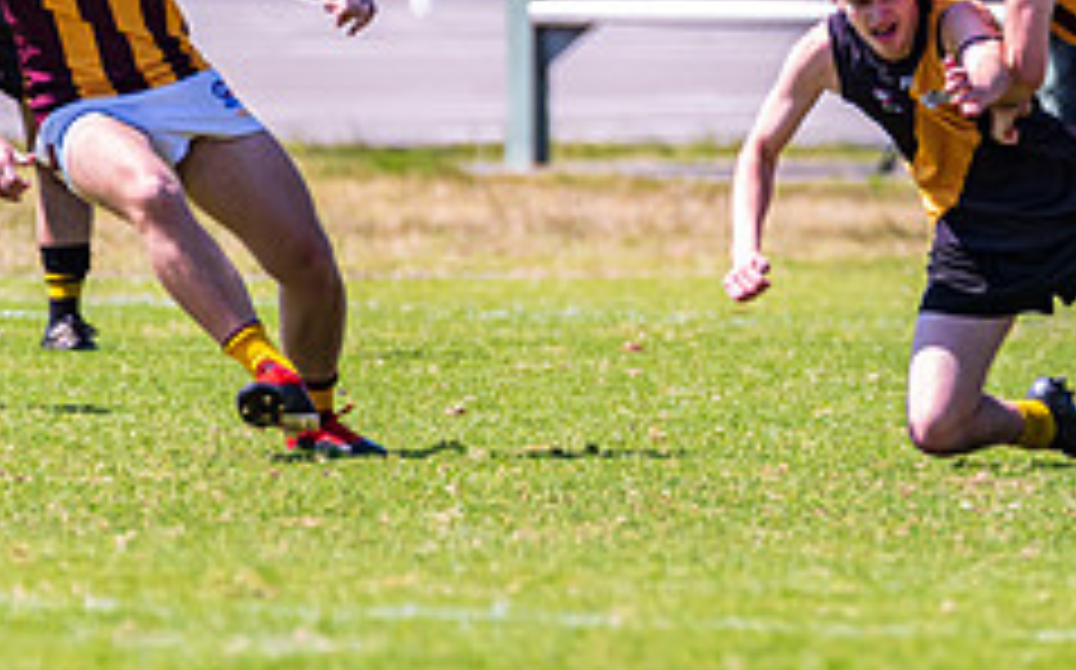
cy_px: 169
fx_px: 44835
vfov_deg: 0.9
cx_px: 1031
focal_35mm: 1530
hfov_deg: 1.4
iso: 800
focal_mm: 600
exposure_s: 1/1250
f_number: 8
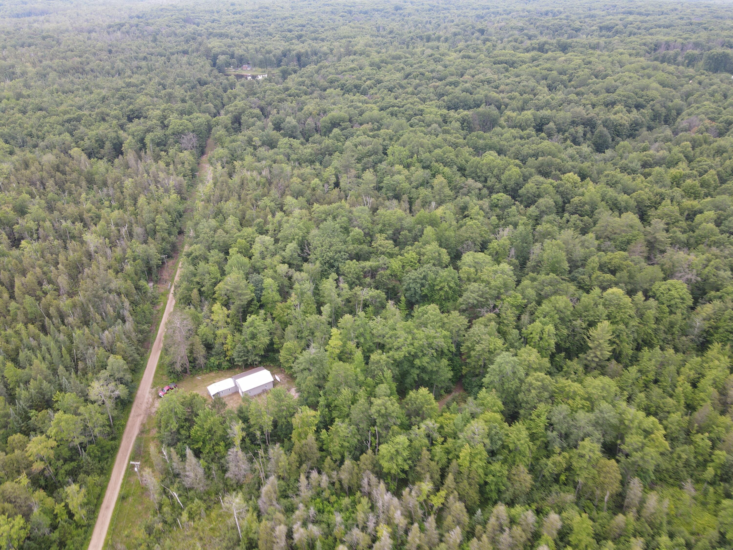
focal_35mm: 24
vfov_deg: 56.8
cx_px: 366
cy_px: 275
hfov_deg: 71.6
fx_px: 508
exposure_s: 1/25
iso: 110
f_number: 2.8
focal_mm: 4.5
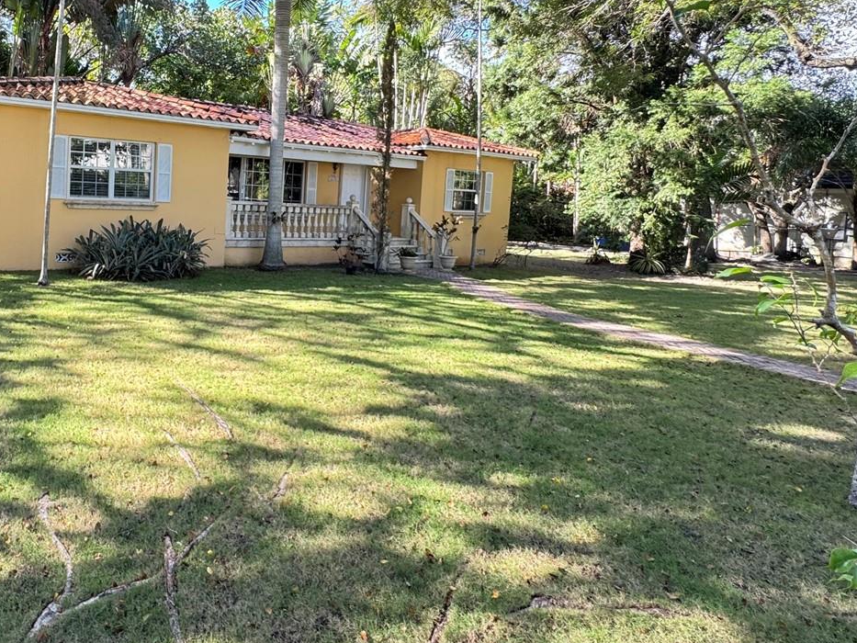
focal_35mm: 24
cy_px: 233
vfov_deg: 56.0
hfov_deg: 67.6
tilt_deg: -4.4
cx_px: 229
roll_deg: -3.3
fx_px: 594
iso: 64
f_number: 2.2
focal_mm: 2.22
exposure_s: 1/99
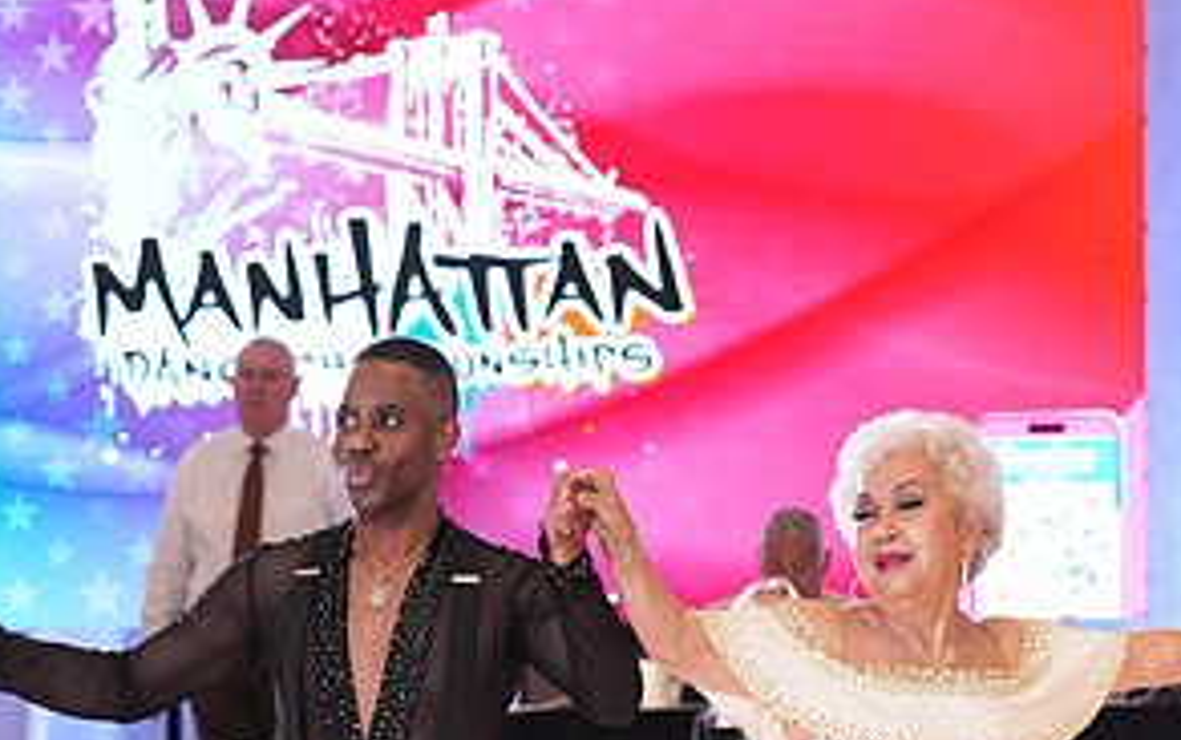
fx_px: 6056
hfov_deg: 11.1
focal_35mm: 188
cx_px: 766
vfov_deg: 6.9
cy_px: 1152
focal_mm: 93
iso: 2500
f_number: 4.5
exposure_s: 1/200
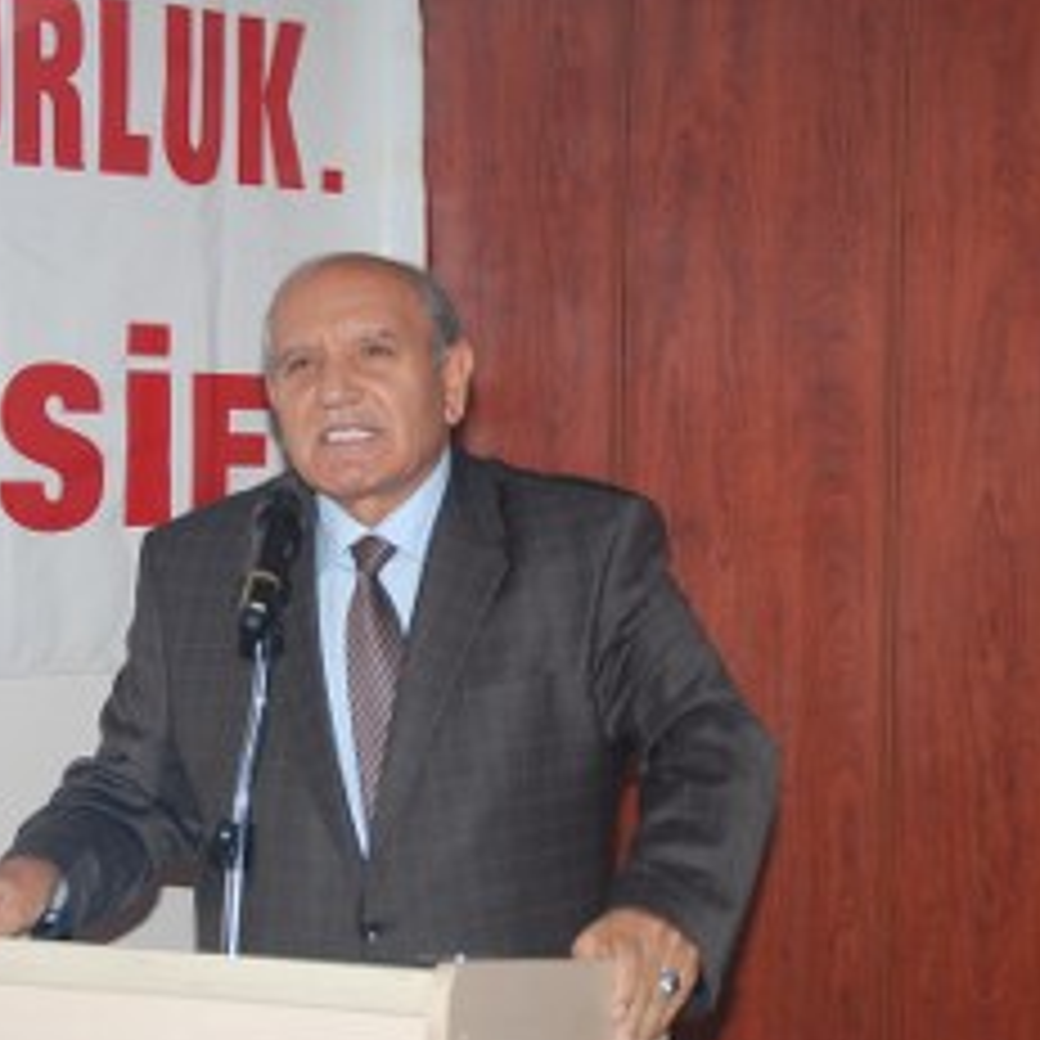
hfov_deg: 15.0
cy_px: 522
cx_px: 441
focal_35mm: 116
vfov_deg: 15.0
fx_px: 3943
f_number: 4.8
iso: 200
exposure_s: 1/60
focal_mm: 50
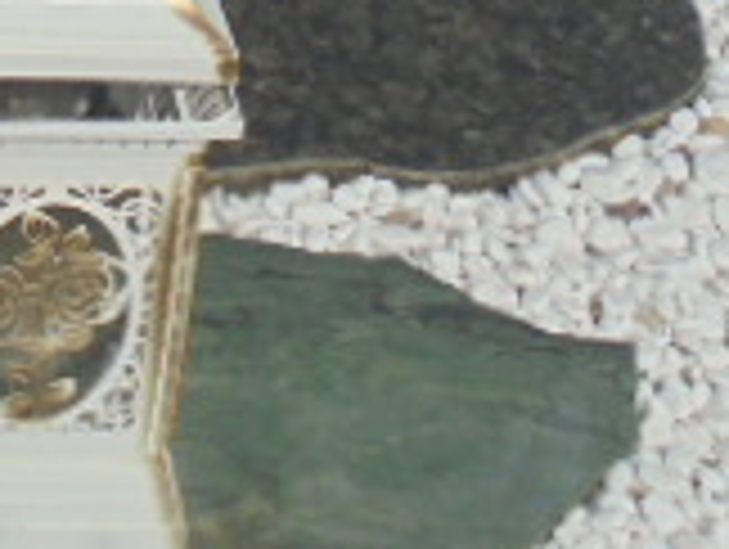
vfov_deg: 9.4
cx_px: -405
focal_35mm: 150
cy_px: -500
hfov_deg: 12.4
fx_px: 3164
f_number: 13.3
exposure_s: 1/160
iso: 100
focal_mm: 6.9
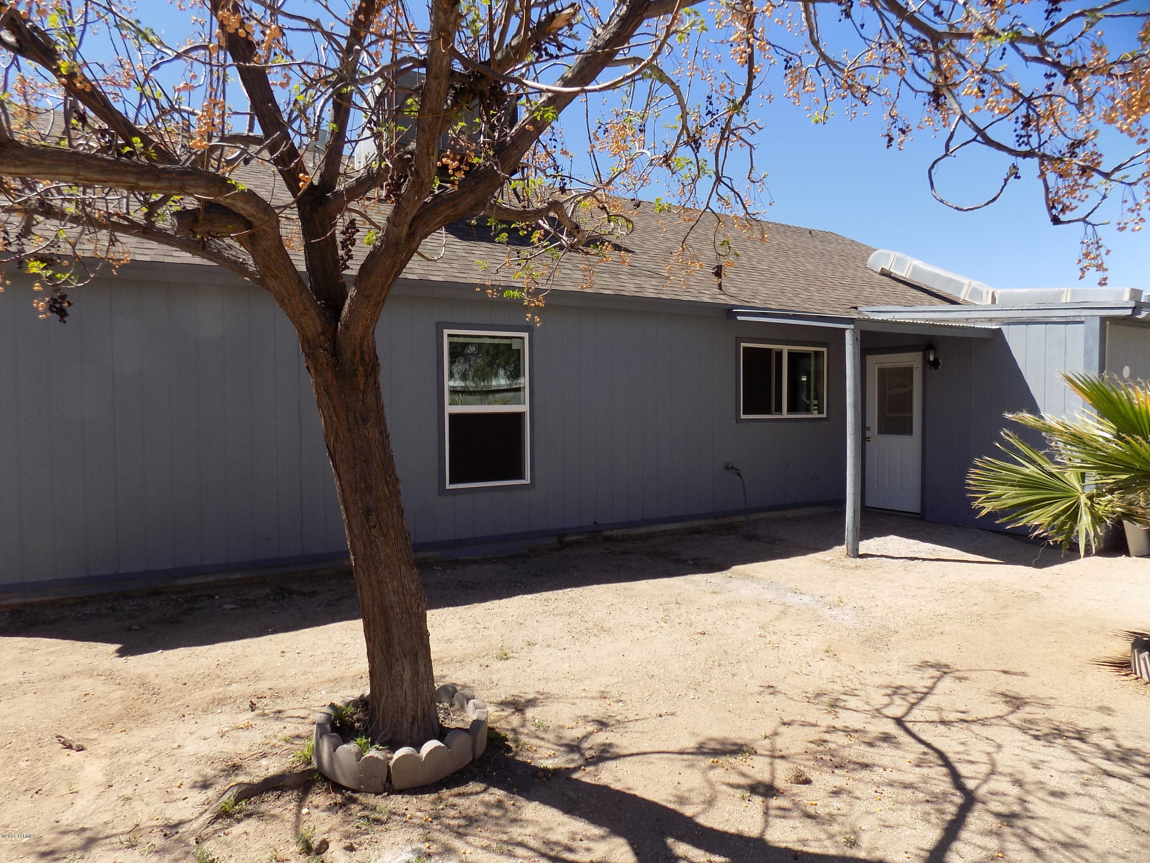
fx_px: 764
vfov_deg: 58.9
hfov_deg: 73.9
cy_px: 432
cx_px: 575
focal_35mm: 23
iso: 80
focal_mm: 4
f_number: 3.1
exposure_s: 1/800
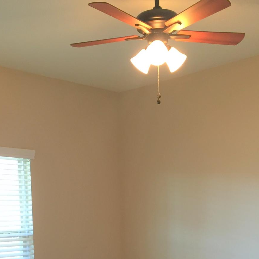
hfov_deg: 29.1
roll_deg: +1.3
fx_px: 499
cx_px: 135
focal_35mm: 59
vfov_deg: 27.3
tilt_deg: -4.8
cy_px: 265
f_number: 2.2
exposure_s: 1/30
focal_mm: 4.15
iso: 80
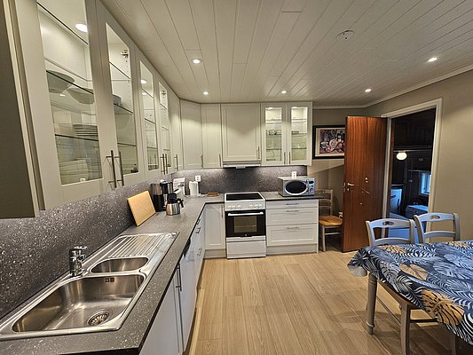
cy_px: 178
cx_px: 236
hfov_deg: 106.2
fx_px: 178
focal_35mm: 13
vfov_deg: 89.9
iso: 80
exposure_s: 1/50
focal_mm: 2.2
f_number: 2.2
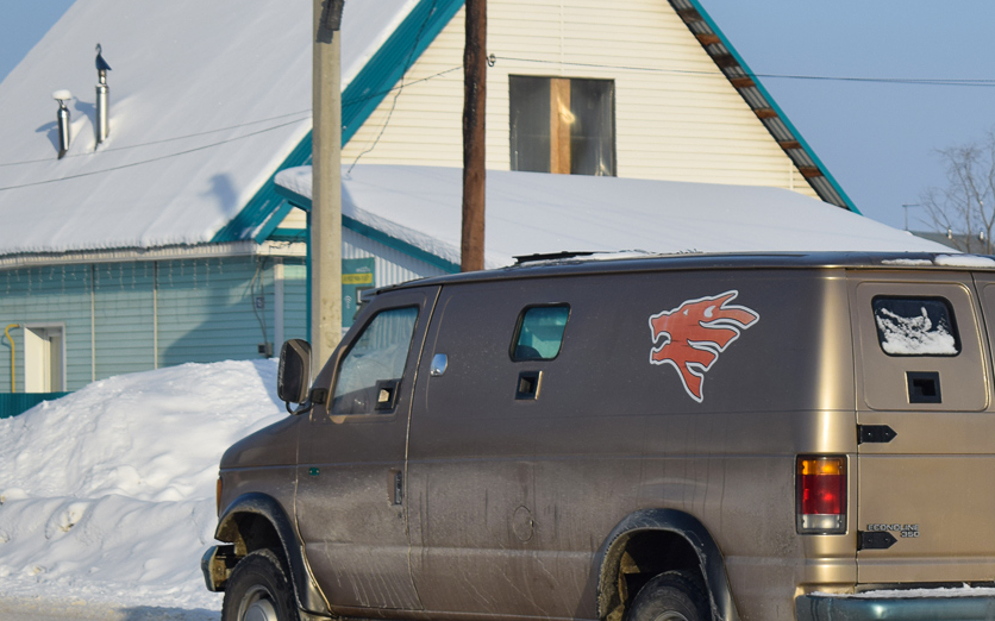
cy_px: 366
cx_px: 707
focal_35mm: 121
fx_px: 3273
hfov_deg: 17.2
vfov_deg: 10.8
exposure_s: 1/800
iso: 100
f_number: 5.6
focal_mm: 55
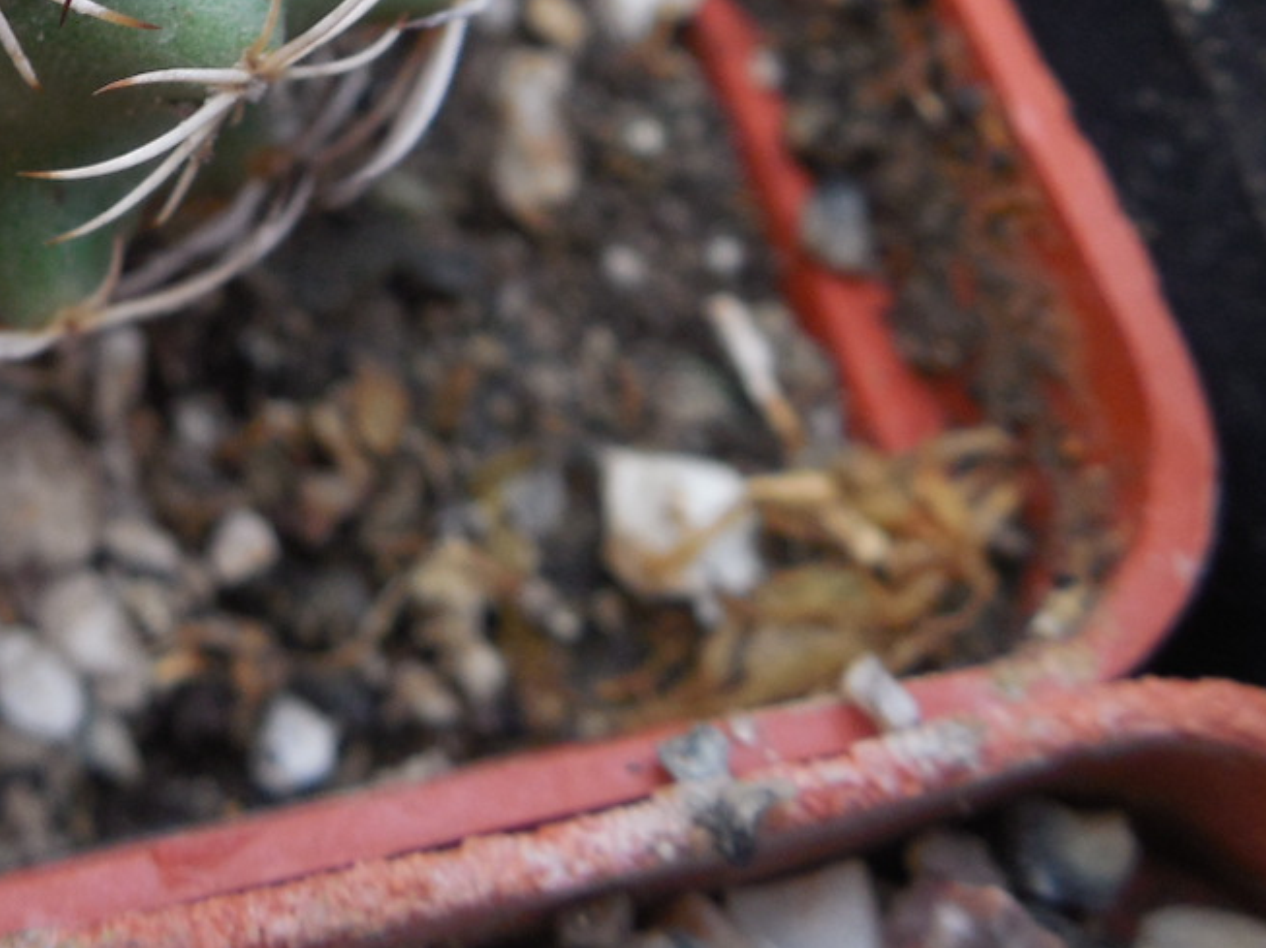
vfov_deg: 18.4
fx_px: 2778
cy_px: -174
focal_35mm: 76
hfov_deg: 24.3
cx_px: -48
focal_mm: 5.6
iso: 125
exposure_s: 1/60
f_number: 3.6
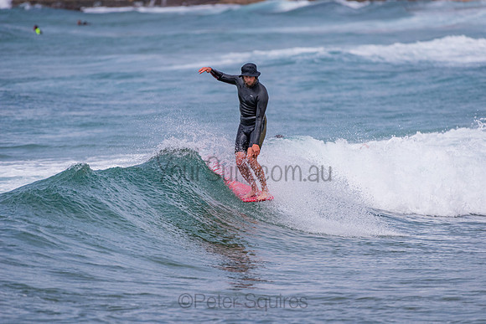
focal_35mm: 500
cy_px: 162
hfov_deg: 4.1
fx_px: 6751
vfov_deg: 2.8
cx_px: 243
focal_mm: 500
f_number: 5.6
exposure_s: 1/1250
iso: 400
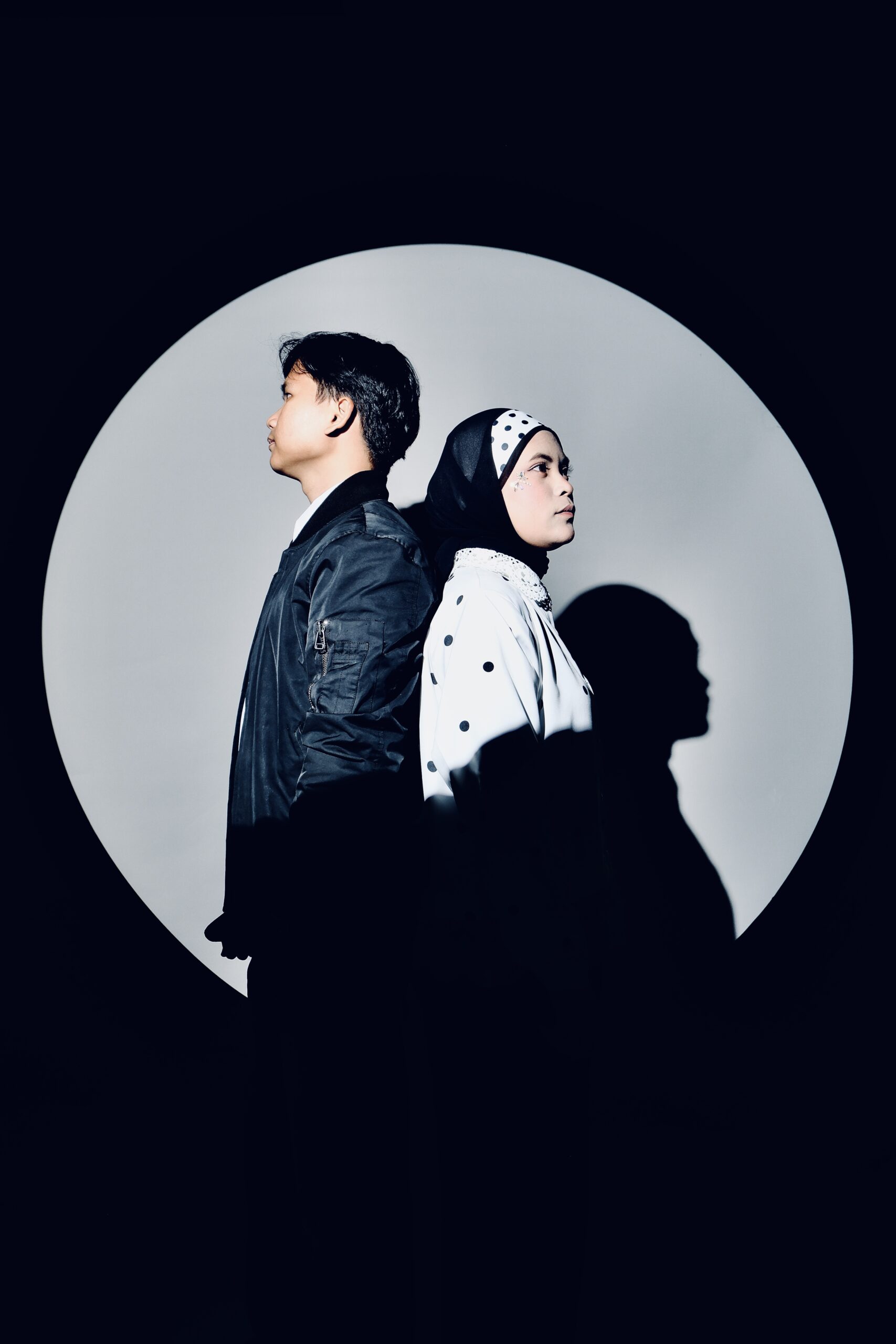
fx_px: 1232
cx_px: 448
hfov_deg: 40.0
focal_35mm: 33
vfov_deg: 57.2
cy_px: 672
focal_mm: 22.1
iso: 800
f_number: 6.4
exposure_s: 1/30
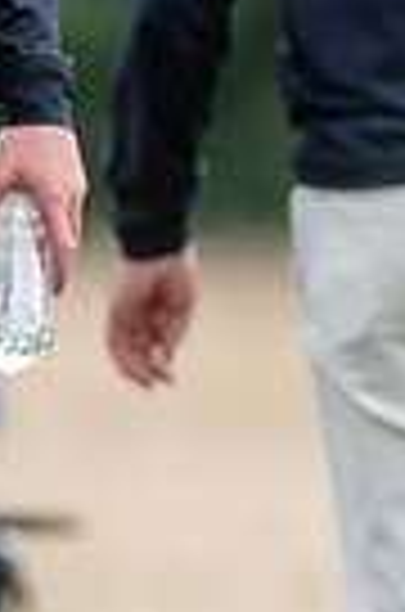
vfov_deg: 1.2
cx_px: 812
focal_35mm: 1761
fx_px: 29867
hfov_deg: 0.8
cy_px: -241
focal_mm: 300
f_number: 4
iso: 500
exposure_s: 1/3200
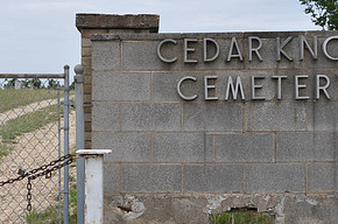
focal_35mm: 72
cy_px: 97
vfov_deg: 18.8
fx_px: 675
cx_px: 121
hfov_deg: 28.0
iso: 200
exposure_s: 1/100
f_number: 10
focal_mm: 24
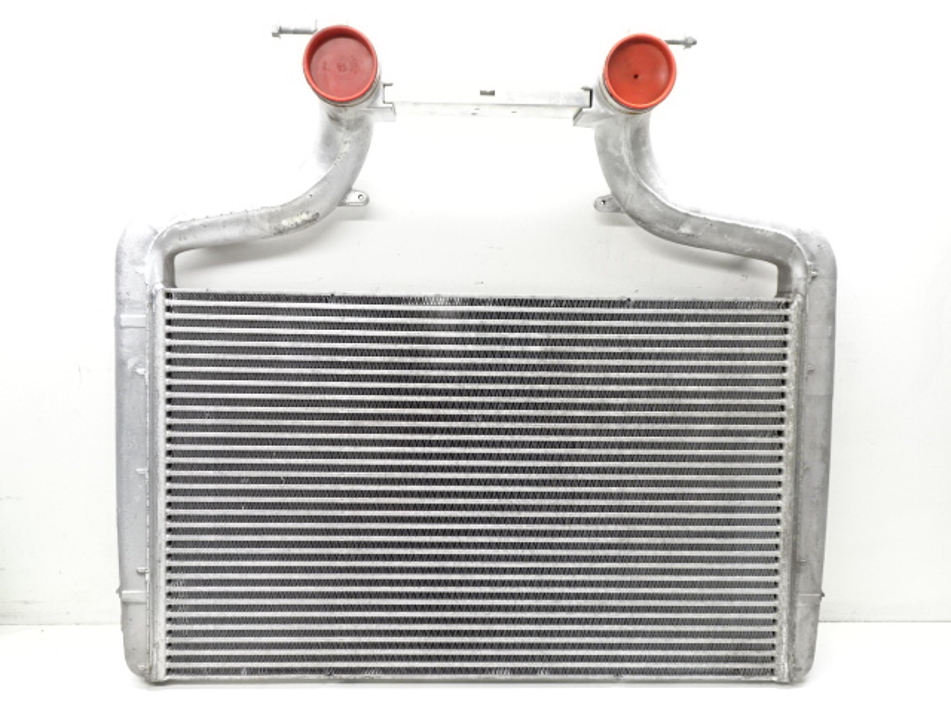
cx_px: 476
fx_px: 907
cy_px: 356
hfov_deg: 55.4
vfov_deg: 42.9
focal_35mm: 33
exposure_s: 1/40
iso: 320
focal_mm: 5.61
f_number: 4
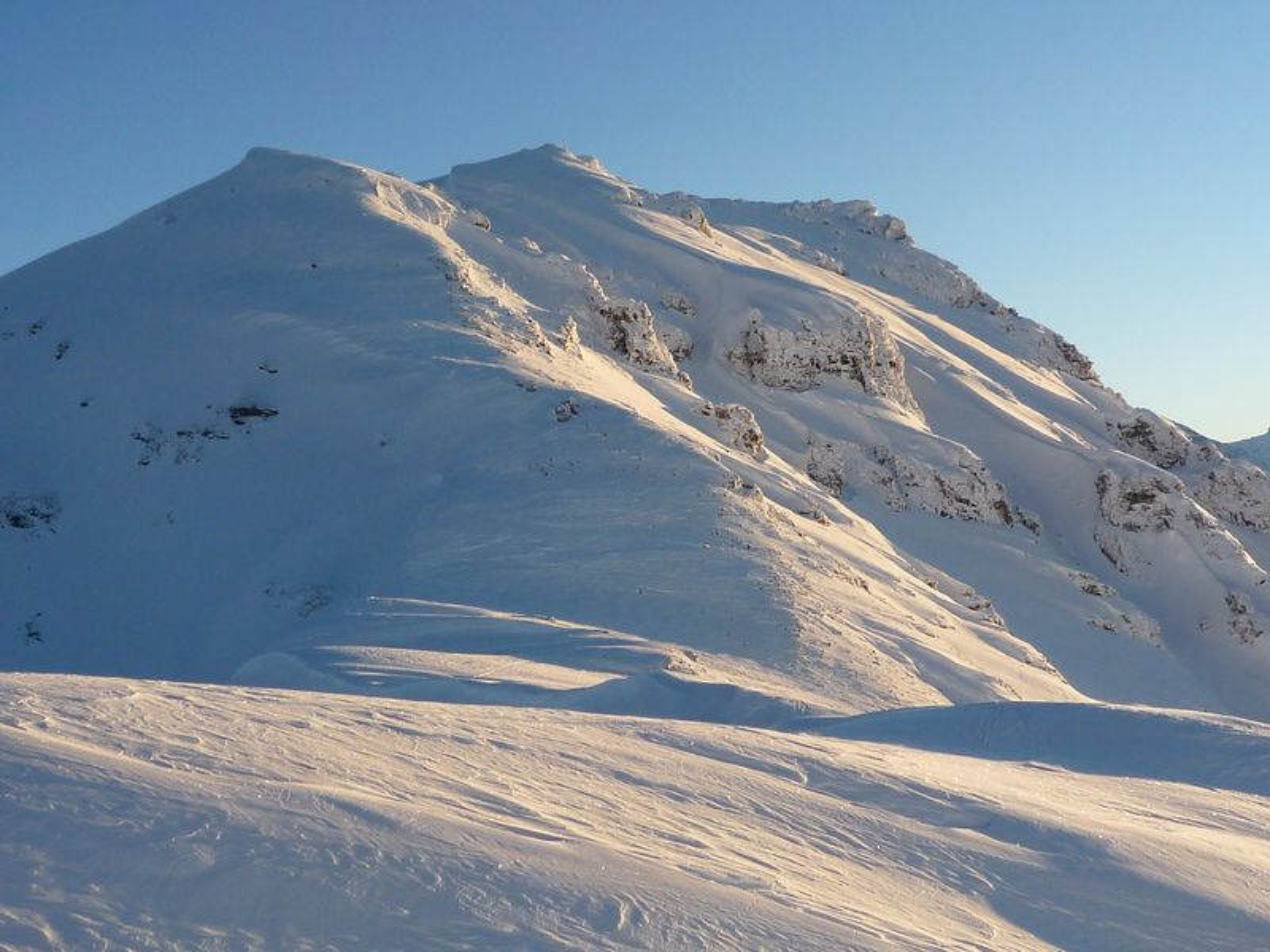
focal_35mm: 47
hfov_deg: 40.4
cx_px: 635
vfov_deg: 30.9
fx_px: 1724
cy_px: 476
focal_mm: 4.7
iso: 100
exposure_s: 1/500
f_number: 3.5
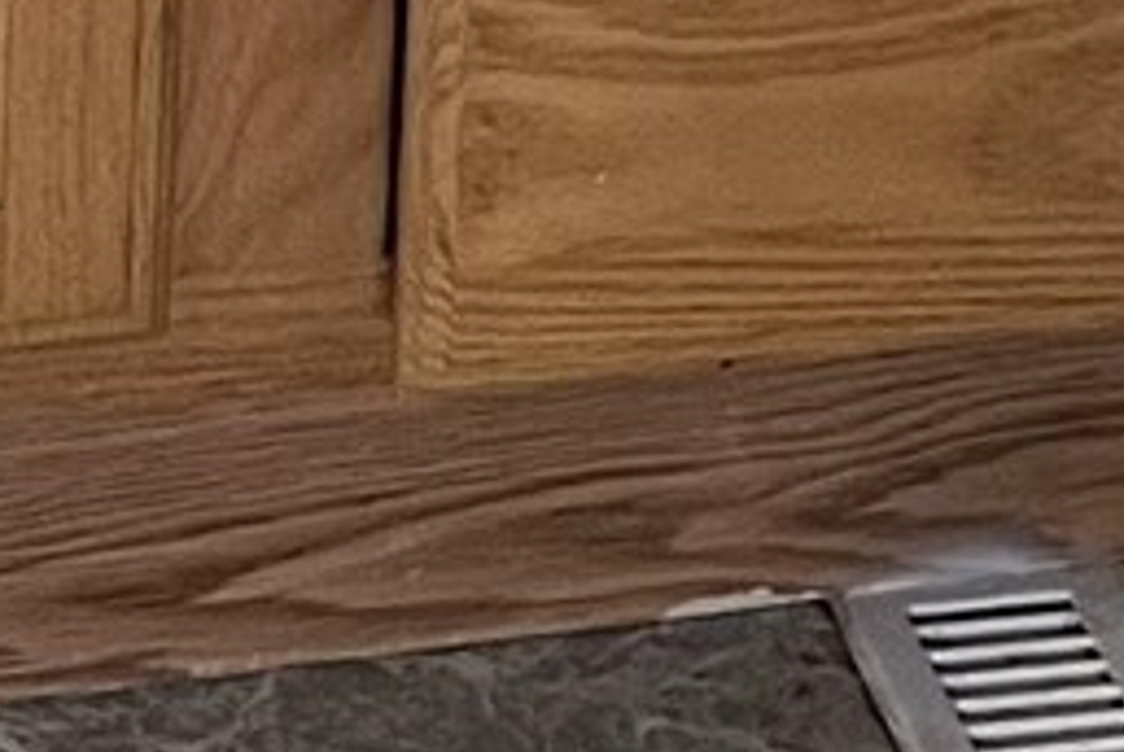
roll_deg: -2.2
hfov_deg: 8.5
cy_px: -3004
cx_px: 848
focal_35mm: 242
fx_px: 7564
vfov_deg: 4.7
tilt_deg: -6.5
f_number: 1.5
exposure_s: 1/60
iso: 100
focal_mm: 5.7
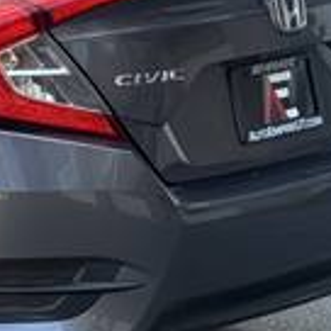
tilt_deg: -7.8
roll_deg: -1.5
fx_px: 2164
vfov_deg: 8.7
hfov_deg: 8.4
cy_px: 63
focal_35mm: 200
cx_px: -297
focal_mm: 6.76
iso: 64
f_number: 1.78
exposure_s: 1/420
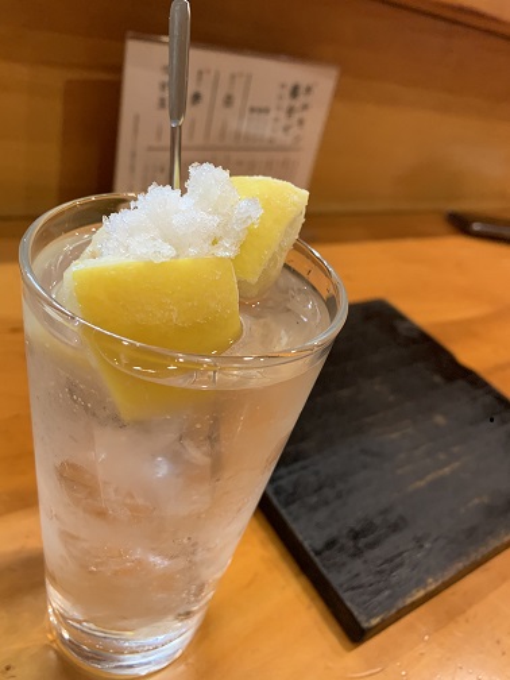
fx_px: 511
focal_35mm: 26
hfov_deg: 53.1
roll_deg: -17.2
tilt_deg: -34.0
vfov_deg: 67.3
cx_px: 255
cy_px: 340
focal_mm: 4.25
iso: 320
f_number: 1.8
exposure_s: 1/50
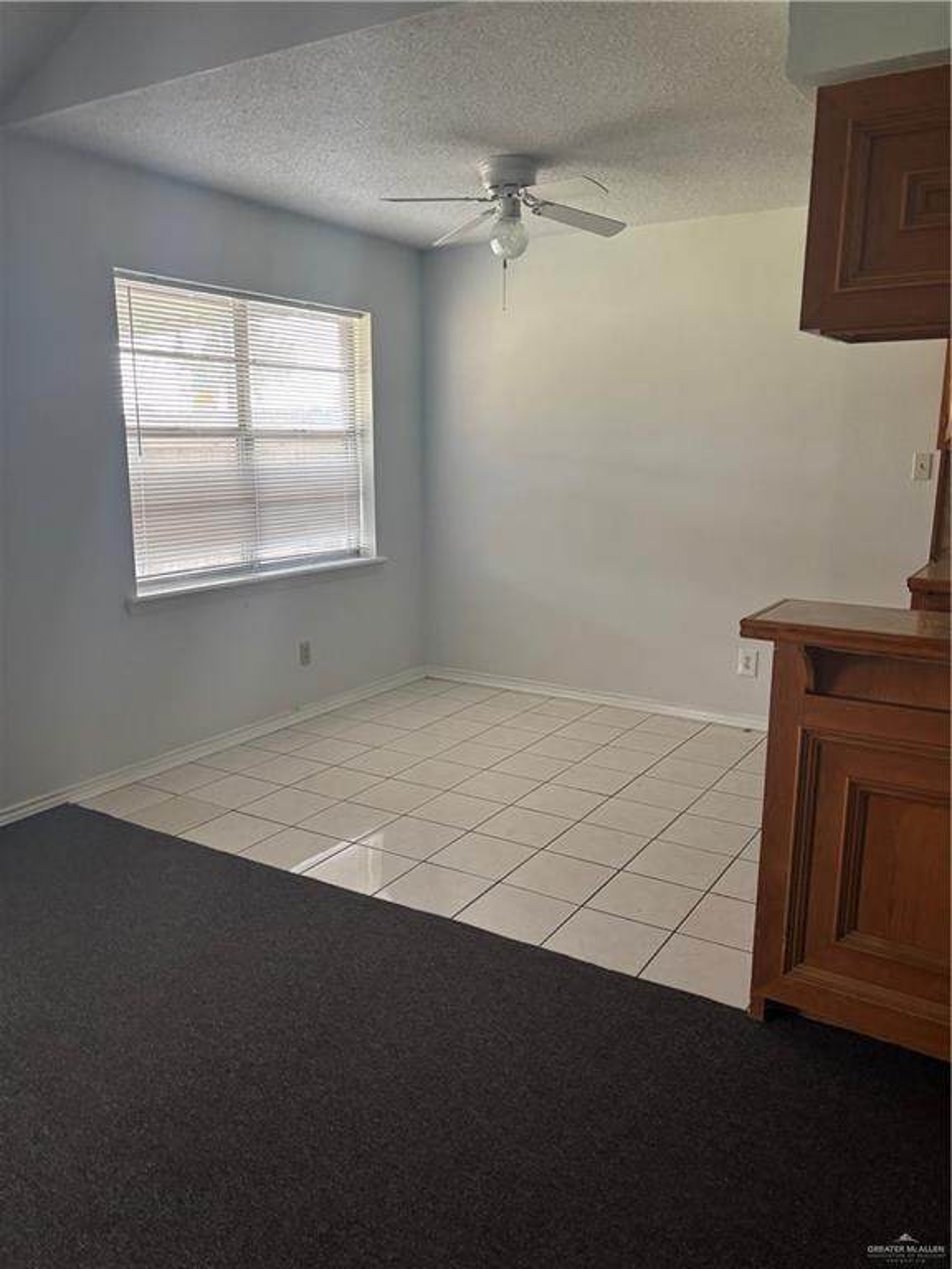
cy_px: 634
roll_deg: +0.4
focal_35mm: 26
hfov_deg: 53.1
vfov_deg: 67.3
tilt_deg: -10.3
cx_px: 476
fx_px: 953
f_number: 1.6
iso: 250
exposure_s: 1/60
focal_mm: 5.96
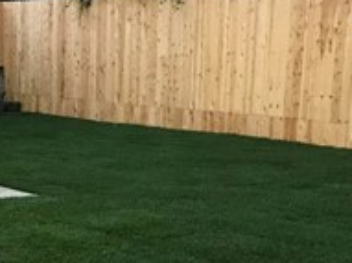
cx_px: 50
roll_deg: -1.6
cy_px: 252
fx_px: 955
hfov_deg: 20.5
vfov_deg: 15.5
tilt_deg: -12.1
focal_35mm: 94
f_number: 1.8
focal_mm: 3.99
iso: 100
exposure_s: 1/15
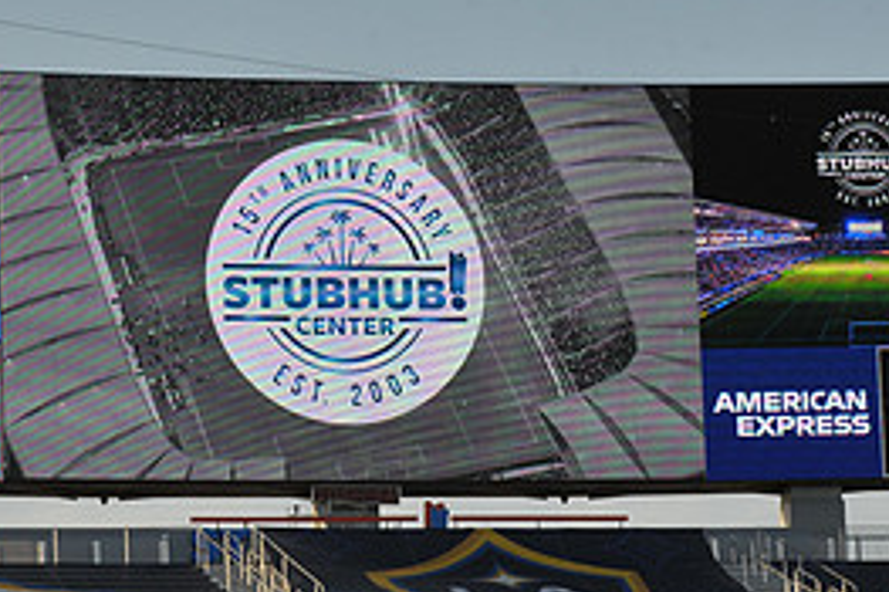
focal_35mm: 225
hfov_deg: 9.1
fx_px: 5553
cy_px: 284
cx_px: 311
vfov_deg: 6.1
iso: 400
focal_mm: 102
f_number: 11
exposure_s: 1/500
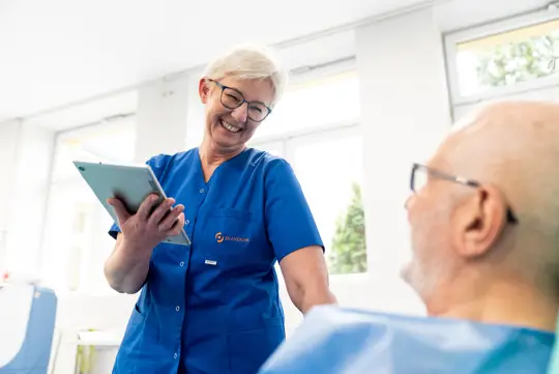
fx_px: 497
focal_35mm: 32
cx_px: 280
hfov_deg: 58.7
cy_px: 187
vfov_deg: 41.2
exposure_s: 1/200
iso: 1600
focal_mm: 32
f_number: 2.8
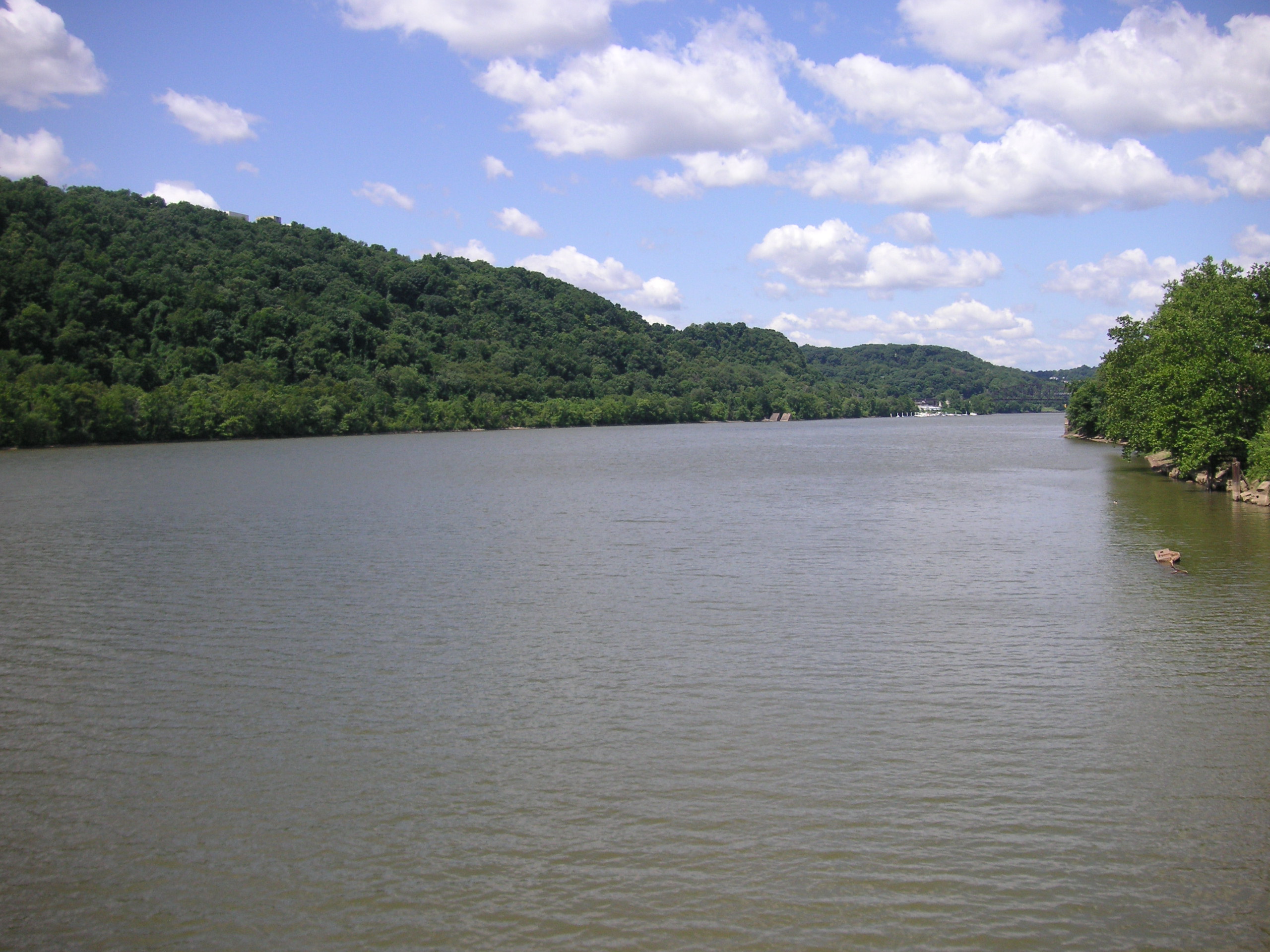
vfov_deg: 38.7
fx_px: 1357
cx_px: 635
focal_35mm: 37
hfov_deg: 50.1
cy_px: 476
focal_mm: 6.1
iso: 50
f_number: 6.7
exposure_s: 1/180
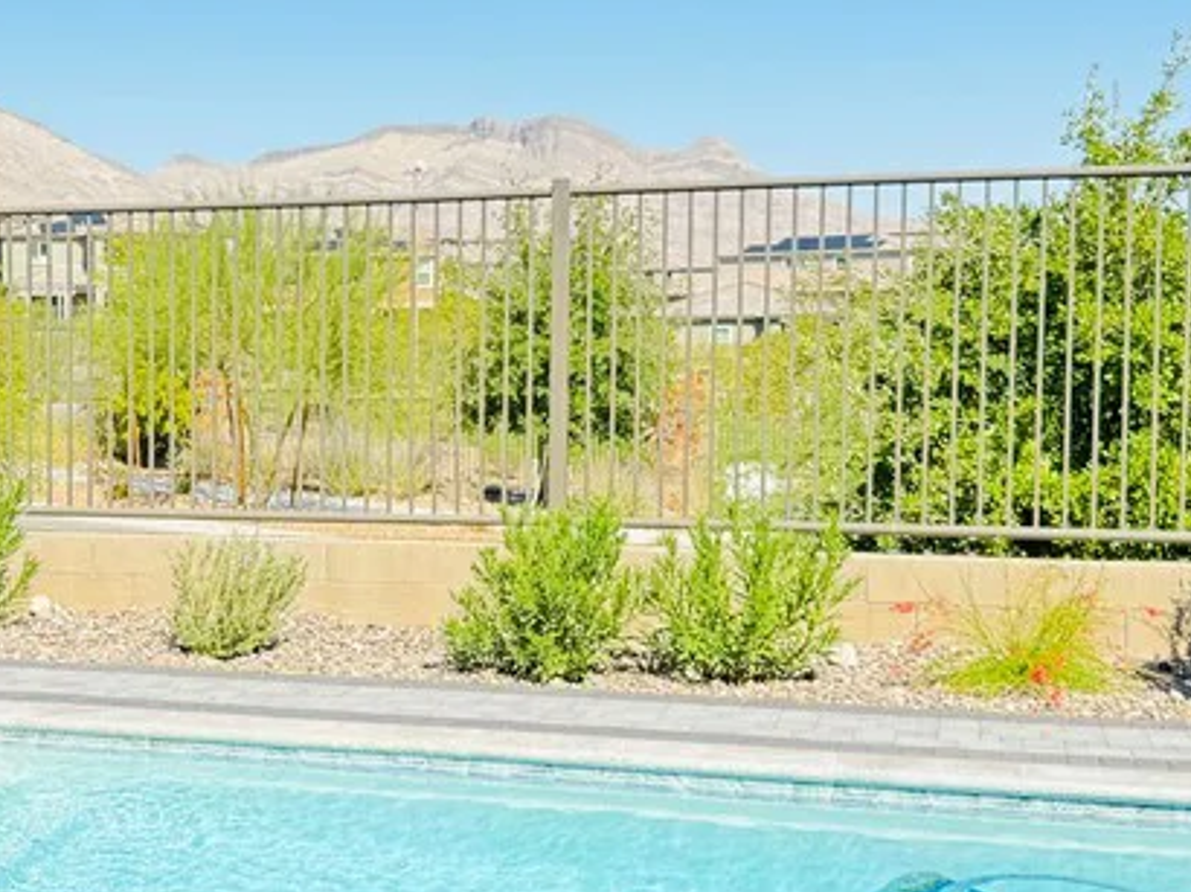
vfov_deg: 24.4
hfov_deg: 31.2
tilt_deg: -4.9
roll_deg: +0.1
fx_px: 2063
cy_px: 462
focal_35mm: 60
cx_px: 192
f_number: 1.78
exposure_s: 1/952
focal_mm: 6.76
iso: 80
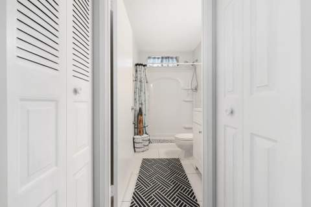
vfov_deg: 81.1
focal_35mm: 14
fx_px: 121
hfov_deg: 104.3
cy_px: 104
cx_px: 156
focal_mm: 14
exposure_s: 1/2
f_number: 9
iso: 250
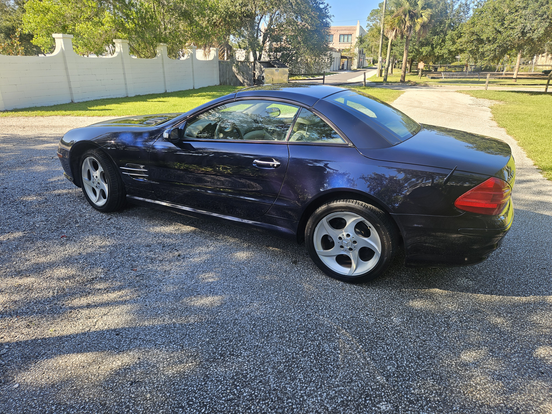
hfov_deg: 73.9
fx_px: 367
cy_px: 207
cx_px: 276
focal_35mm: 23
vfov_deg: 58.9
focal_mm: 5.4
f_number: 1.8
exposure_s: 1/303
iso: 25
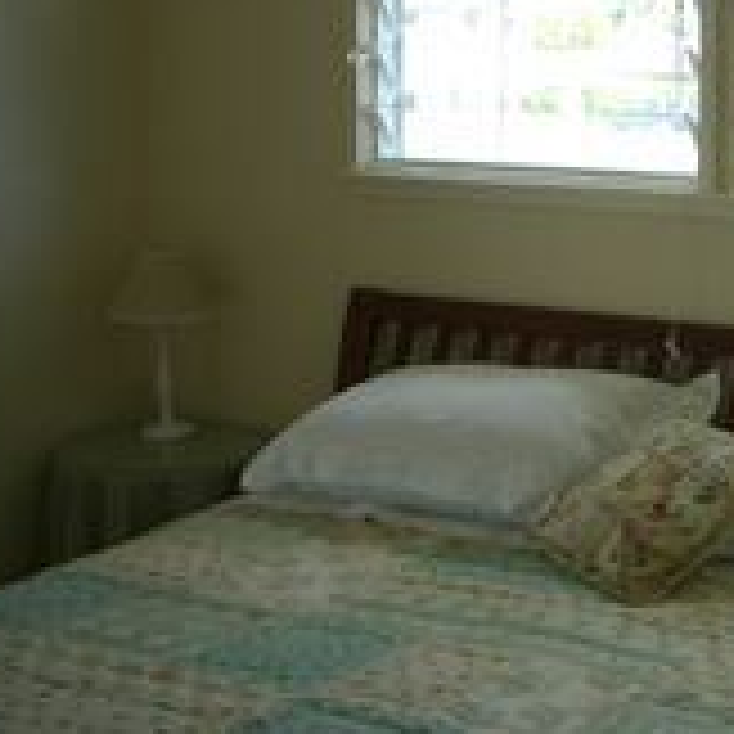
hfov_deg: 23.5
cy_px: 351
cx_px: 761
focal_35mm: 70
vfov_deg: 24.7
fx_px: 1679
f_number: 2.6
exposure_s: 1/80
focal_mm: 5.8
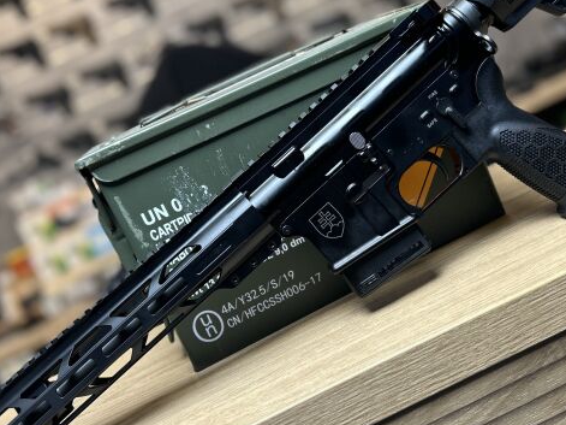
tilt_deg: -11.8
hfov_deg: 41.2
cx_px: 306
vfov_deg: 31.5
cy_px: 196
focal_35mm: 46
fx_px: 752
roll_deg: +24.4
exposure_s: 1/50
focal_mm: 5.7
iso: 80
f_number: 1.5
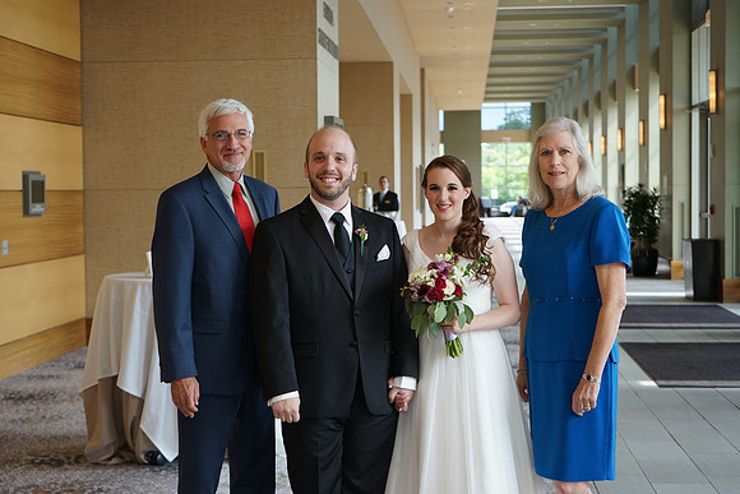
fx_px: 1336
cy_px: 247
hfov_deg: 31.0
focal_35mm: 65
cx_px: 370
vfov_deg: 20.9
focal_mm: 65
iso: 500
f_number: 5.6
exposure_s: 1/125
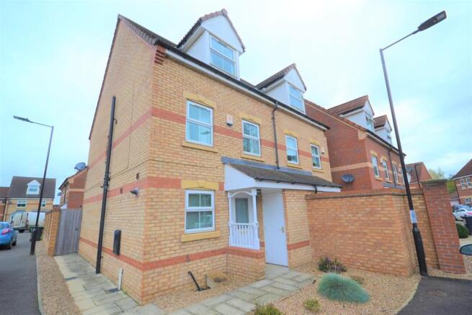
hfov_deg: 100.4
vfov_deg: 77.4
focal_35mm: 15
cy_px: 158
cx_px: 236
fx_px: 197
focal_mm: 10
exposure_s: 1/125
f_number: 5.6
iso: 280
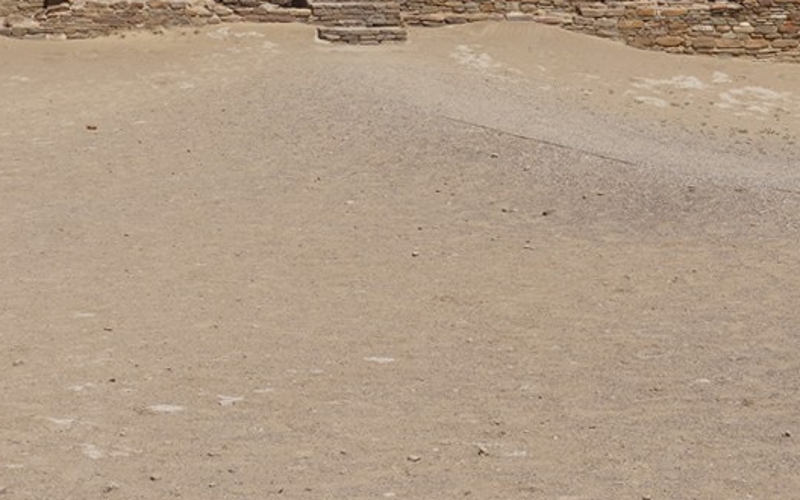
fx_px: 2442
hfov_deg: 18.6
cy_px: -174
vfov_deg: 11.4
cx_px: 526
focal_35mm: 112
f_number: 18
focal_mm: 29
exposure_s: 1/100
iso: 100
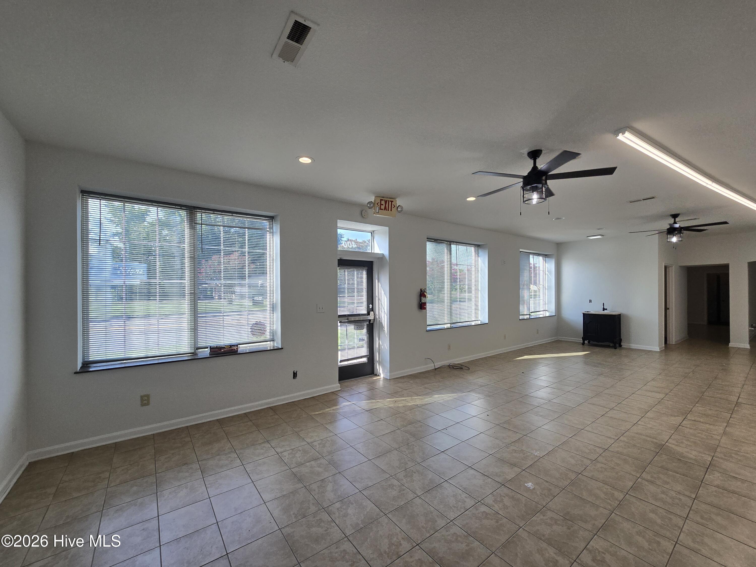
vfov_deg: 89.9
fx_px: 284
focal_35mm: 13
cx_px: 378
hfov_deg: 106.2
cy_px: 284
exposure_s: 1/278
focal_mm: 2.2
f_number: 2.2
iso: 50
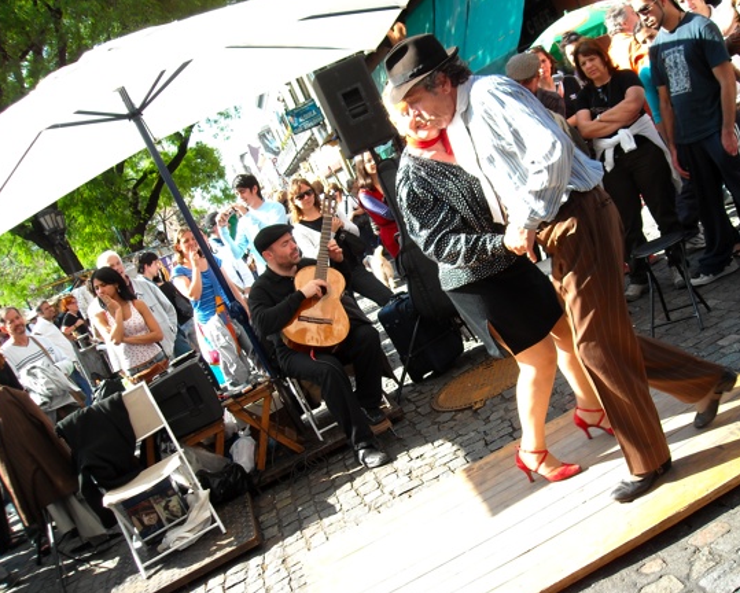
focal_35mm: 38
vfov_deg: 39.2
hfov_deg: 47.9
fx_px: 833
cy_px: 295
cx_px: 402
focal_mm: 5.7
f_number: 2.8
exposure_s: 1/148
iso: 64
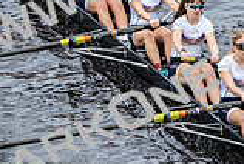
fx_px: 4977
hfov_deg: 2.8
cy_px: 53
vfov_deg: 1.9
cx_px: 175
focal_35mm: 733
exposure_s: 1/2000
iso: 250
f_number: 2.8
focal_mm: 200
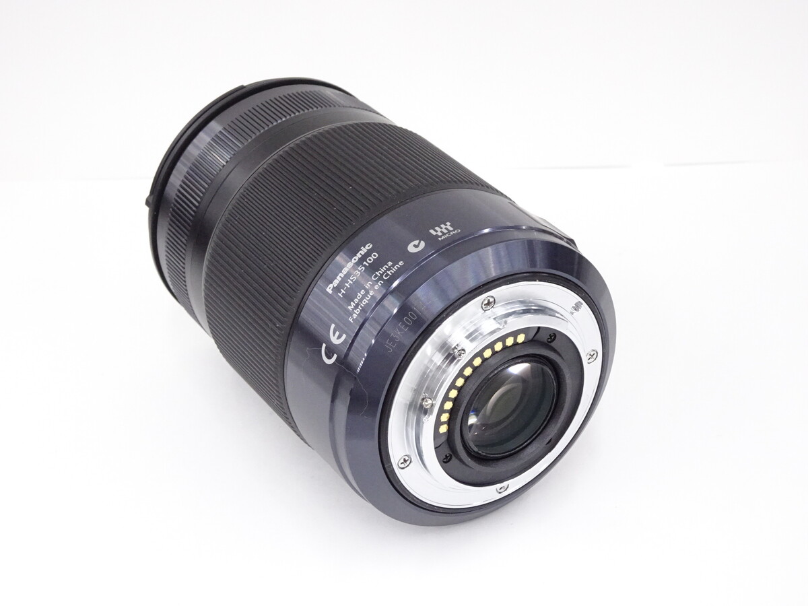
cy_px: 303
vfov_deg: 22.9
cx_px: 404
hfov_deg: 30.3
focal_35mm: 64
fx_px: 1494
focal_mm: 10.95
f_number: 4.5
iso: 800
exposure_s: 1/80
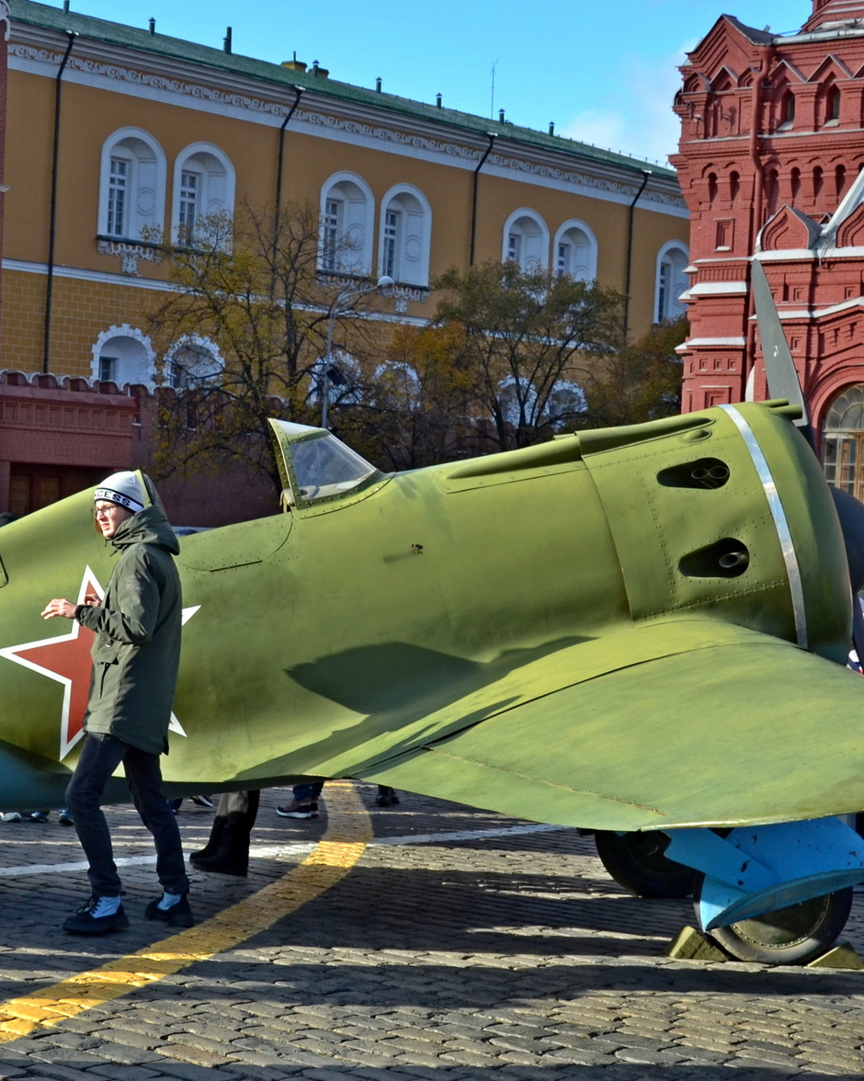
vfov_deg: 33.6
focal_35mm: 56
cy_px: 539
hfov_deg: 27.0
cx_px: 316
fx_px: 1791
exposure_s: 1/250
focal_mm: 26
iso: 200
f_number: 8
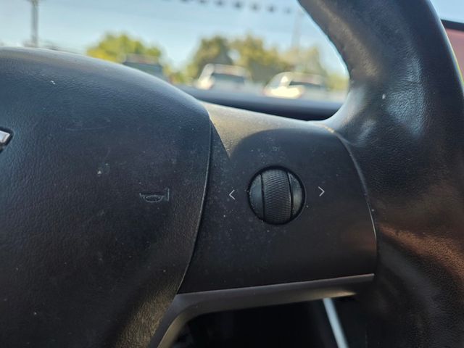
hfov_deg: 73.9
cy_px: 174
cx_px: 232
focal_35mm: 23
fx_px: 308
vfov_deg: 58.9
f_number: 1.8
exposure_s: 1/180
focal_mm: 5.4
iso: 32
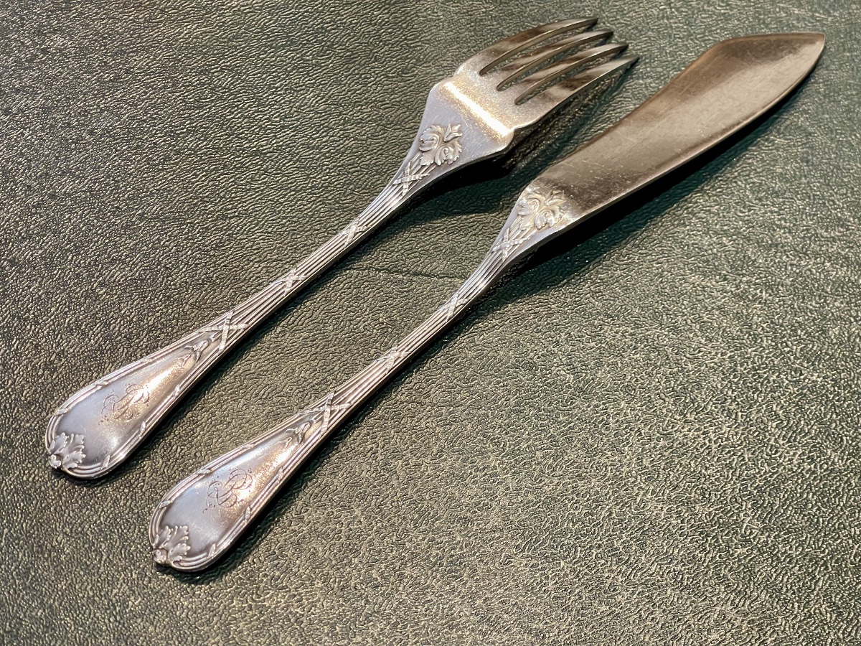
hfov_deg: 30.3
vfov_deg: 22.9
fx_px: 1592
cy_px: 323
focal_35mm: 64
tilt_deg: -58.9
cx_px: 430
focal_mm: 7.5
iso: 200
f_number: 2.2
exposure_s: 1/50
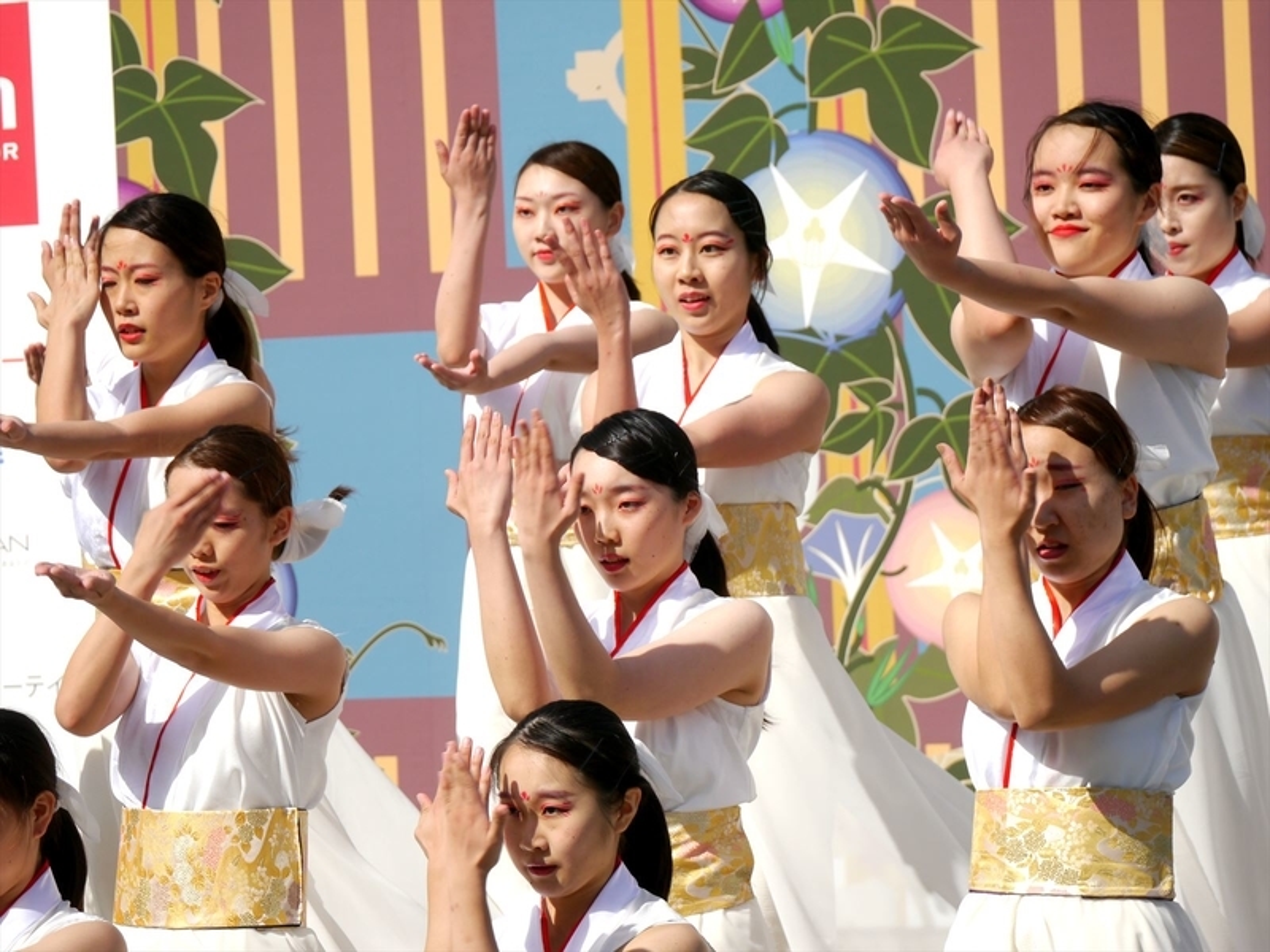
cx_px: 635
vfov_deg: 8.4
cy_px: 476
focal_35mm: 176
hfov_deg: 11.2
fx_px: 6457
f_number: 5.6
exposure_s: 1/400
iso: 160
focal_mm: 88
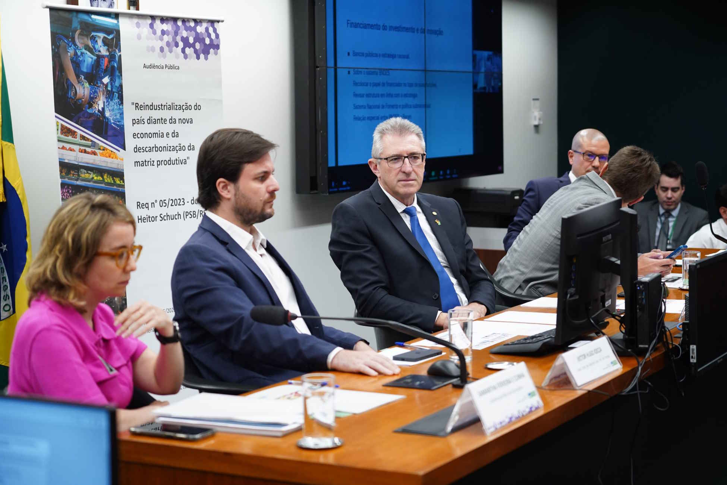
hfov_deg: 28.8
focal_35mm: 70
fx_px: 1414
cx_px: 364
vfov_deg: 19.5
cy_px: 242
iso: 2500
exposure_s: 1/250
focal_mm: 70
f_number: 4
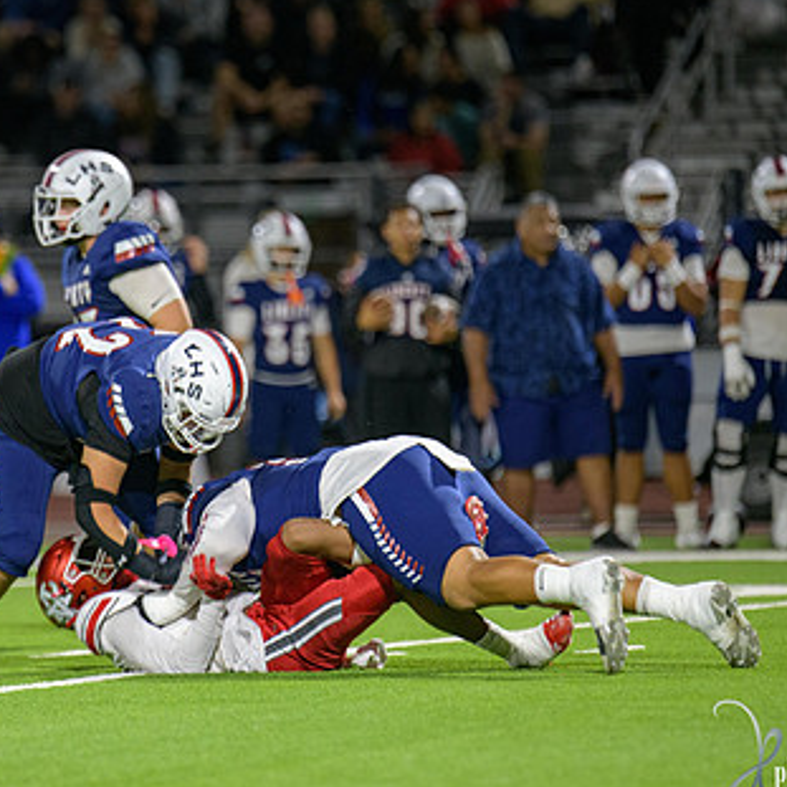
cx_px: 251
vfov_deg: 3.7
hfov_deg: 3.7
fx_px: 12244
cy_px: 396
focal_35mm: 476
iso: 2000
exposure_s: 1/250
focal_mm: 300
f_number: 2.8
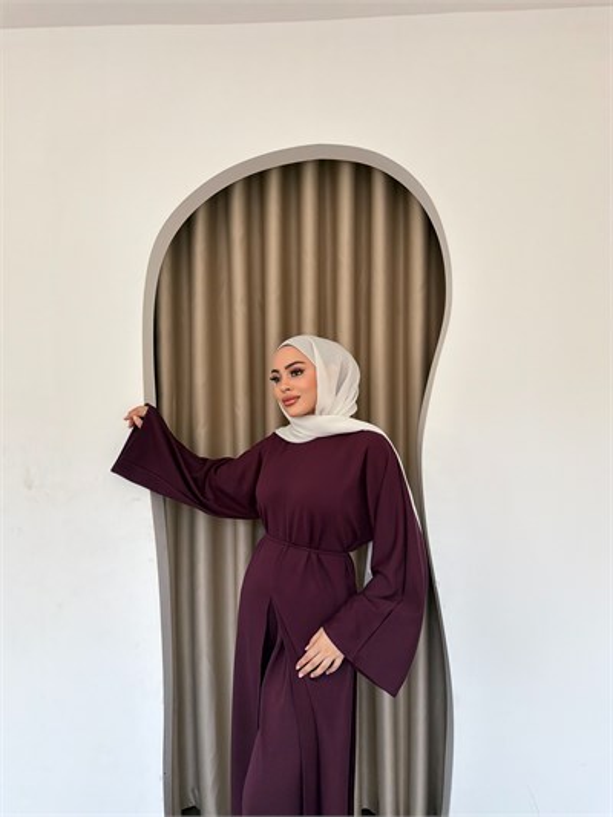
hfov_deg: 56.8
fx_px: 566
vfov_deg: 71.6
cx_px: 306
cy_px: 408
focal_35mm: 24
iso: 320
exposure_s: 1/1122
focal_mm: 6.76
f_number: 1.78
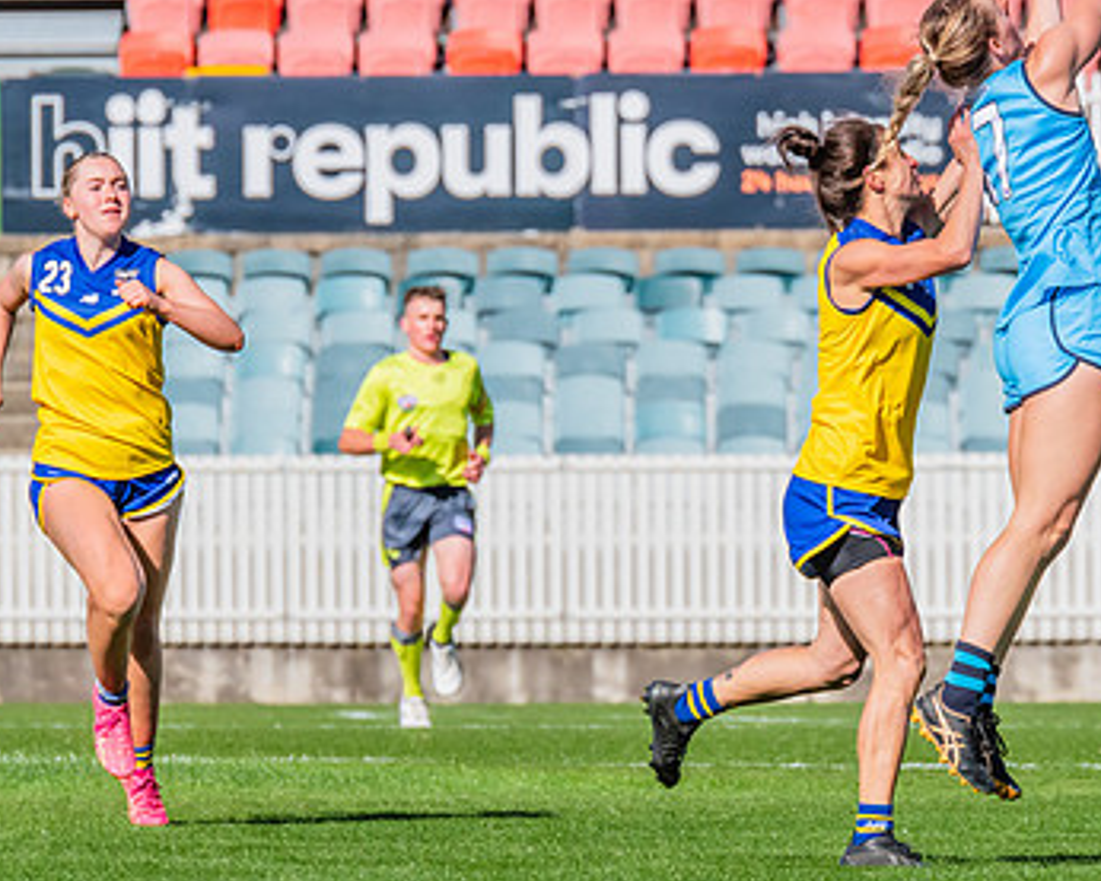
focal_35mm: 812
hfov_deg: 2.4
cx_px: 1020
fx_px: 26467
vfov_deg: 1.9
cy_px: 240
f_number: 14
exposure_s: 1/1250
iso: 800
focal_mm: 420
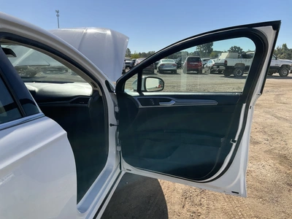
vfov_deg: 48.2
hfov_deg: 61.7
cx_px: 146
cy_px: 110
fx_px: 245
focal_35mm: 29
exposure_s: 1/1577
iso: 25
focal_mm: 3
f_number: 1.8
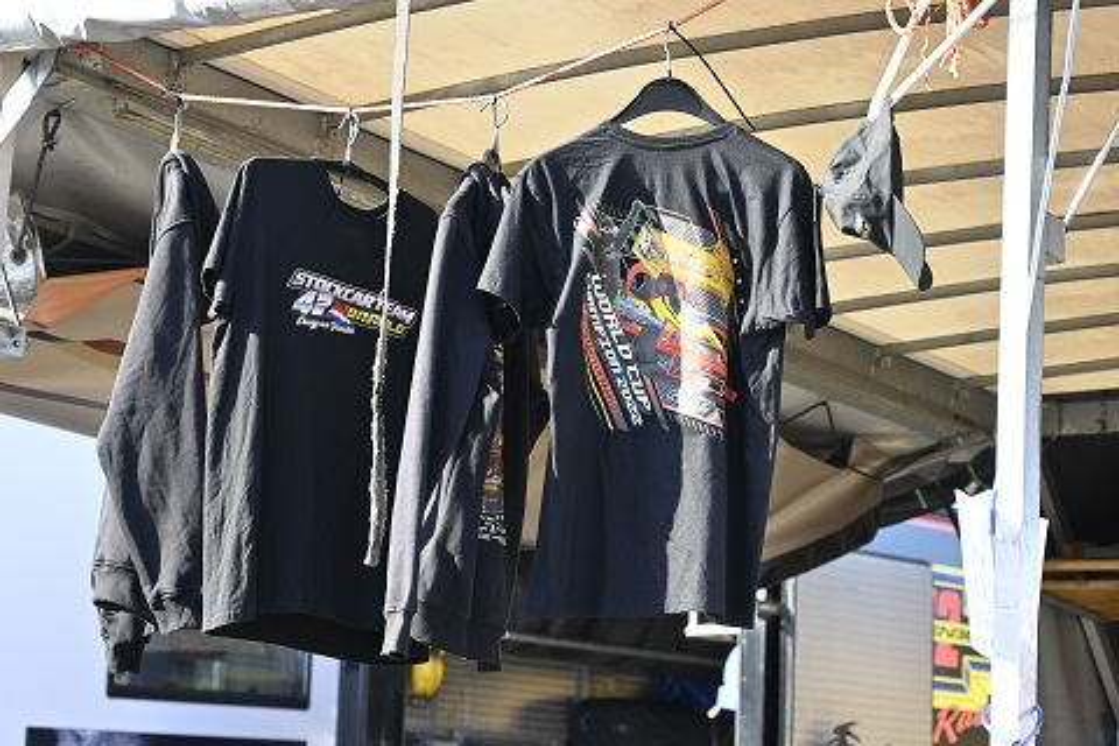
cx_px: 560
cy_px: 373
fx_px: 2704
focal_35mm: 87
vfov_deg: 15.7
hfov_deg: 23.4
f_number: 4.5
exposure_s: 1/1000
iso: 800
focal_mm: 58
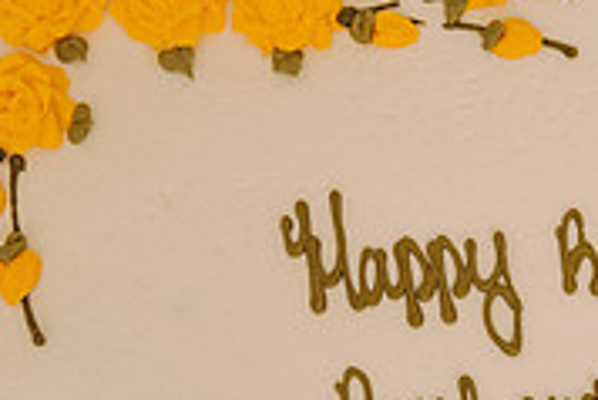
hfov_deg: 14.2
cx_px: 538
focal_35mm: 143
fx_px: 2377
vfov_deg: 9.6
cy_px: 338
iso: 400
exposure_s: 1/4000
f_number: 2.8
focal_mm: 44
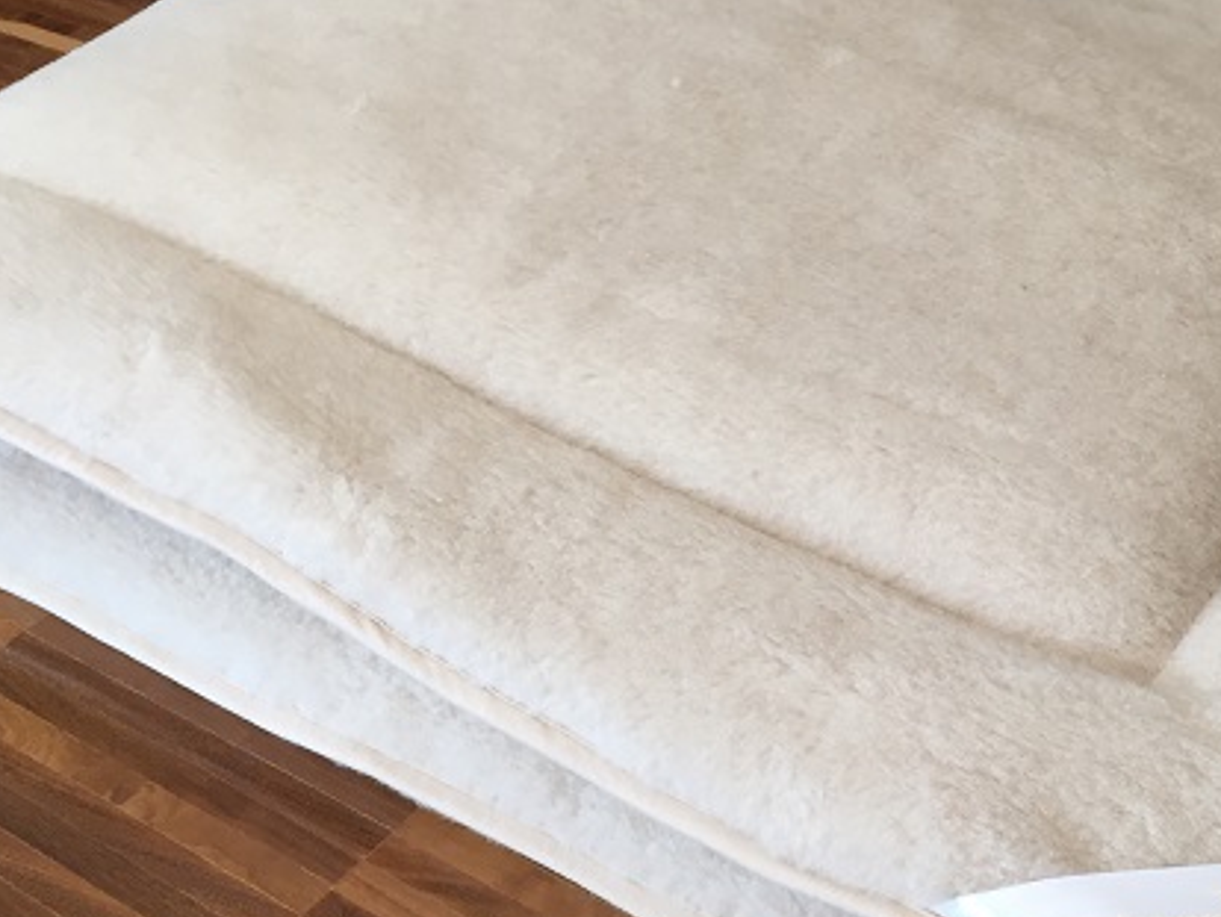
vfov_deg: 26.1
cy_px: 475
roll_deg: +7.1
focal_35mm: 56
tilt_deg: -38.1
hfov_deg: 33.6
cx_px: 929
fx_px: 1976
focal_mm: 4.15
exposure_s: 1/33
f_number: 2.2
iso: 32
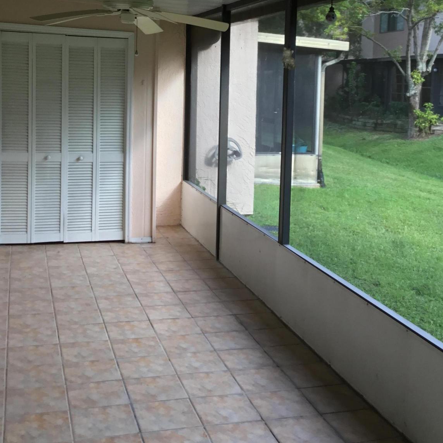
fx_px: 695
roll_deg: -0.8
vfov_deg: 34.8
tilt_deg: -4.5
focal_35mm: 48
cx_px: 241
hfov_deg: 35.3
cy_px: 130
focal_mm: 3.3
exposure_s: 1/120
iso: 40
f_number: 2.4
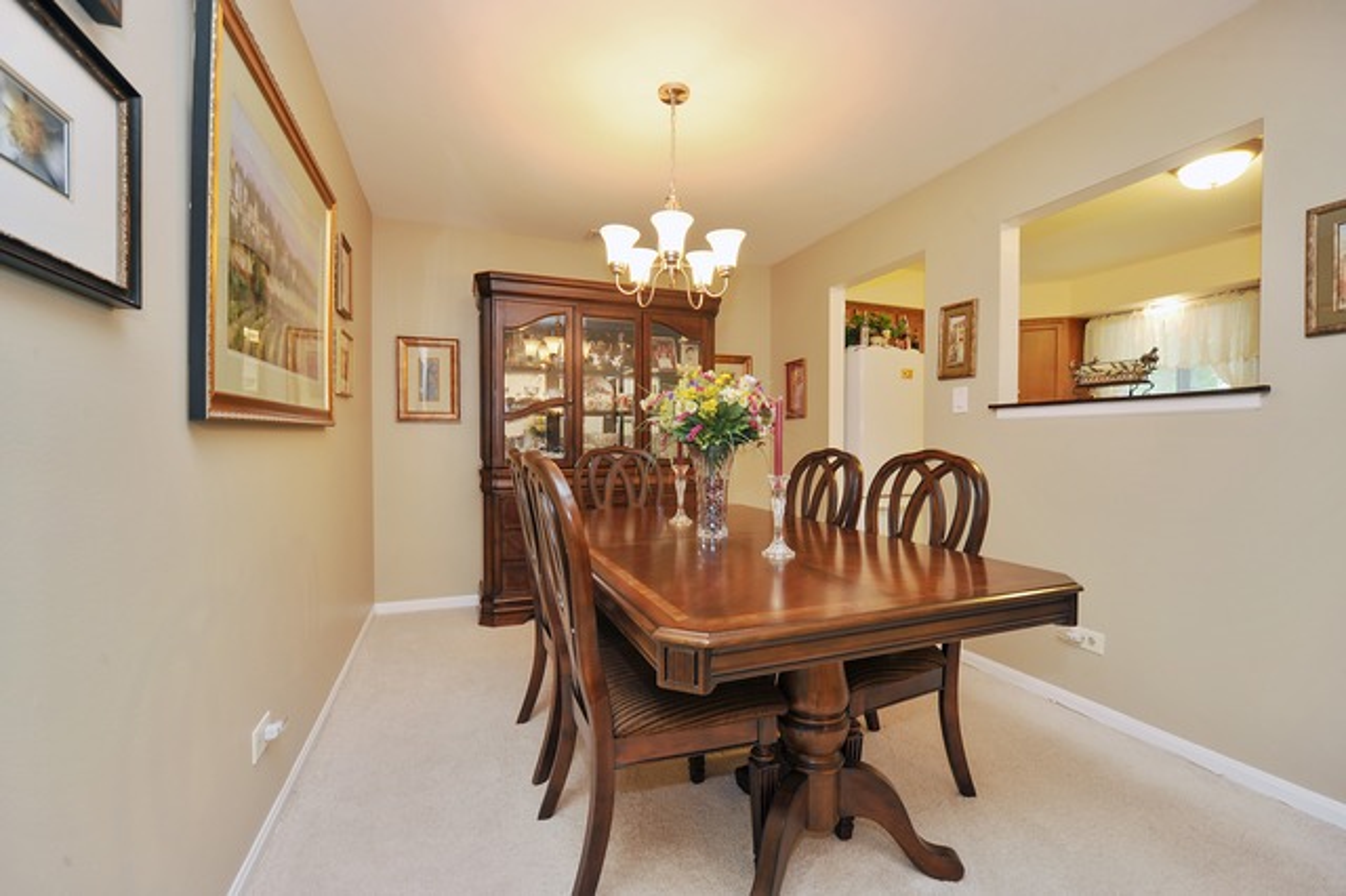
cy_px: 448
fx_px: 561
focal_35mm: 15
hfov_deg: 100.4
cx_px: 673
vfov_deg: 77.3
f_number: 8
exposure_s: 1/2
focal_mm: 15
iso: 200
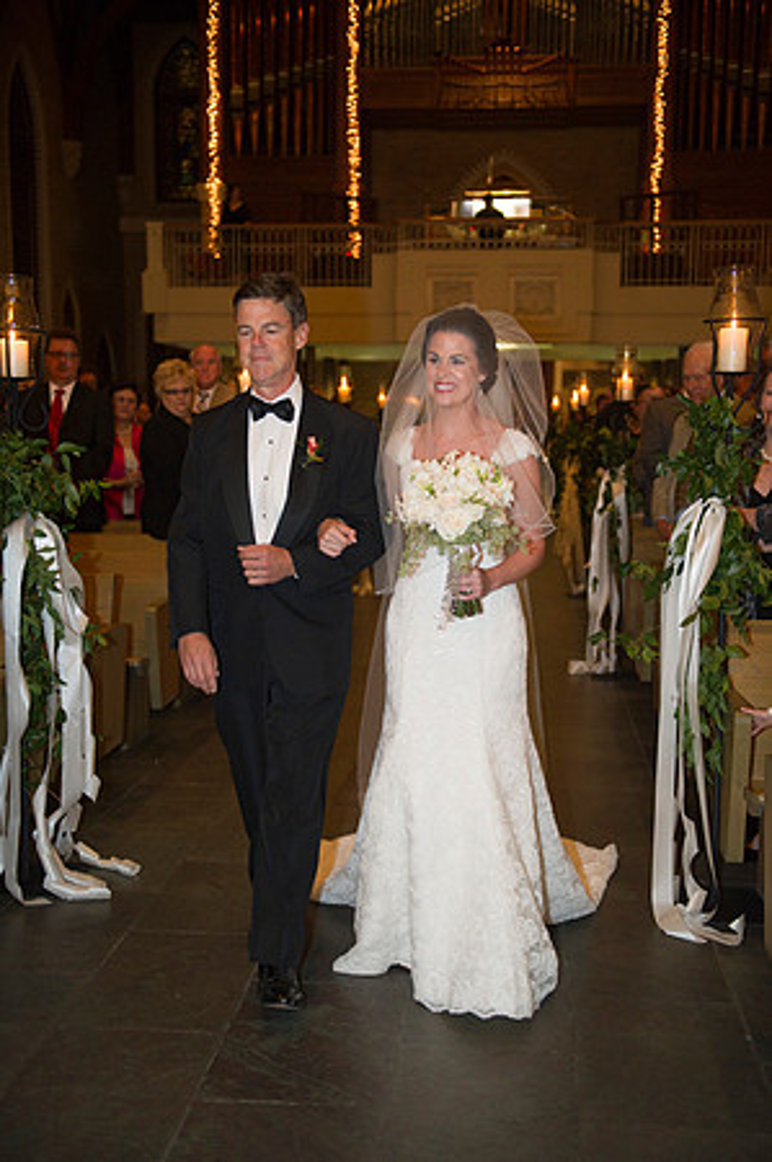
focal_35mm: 44
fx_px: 1419
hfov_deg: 30.4
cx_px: 386
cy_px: 581
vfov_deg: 44.5
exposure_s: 1/100
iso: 1600
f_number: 2.8
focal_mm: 44
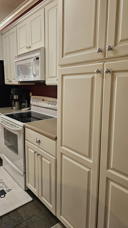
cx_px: 43
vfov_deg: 71.9
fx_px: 157
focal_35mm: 26
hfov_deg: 43.8
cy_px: 110
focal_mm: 6.3
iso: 500
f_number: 1.7
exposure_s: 1/120
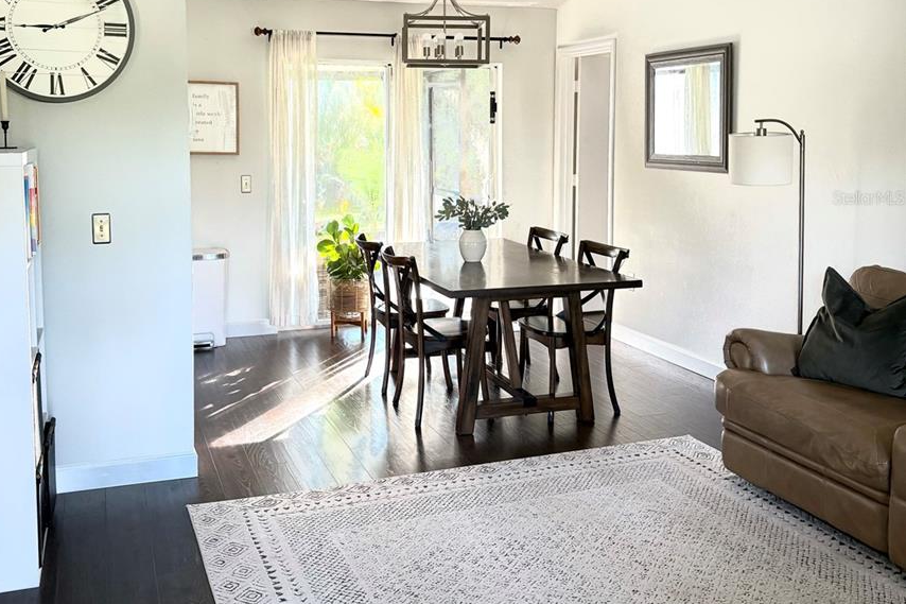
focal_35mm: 38
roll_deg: +0.2
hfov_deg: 50.7
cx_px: 431
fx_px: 956
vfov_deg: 34.7
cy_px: 197
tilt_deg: -4.5
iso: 125
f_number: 1.6
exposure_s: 1/60
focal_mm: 5.96
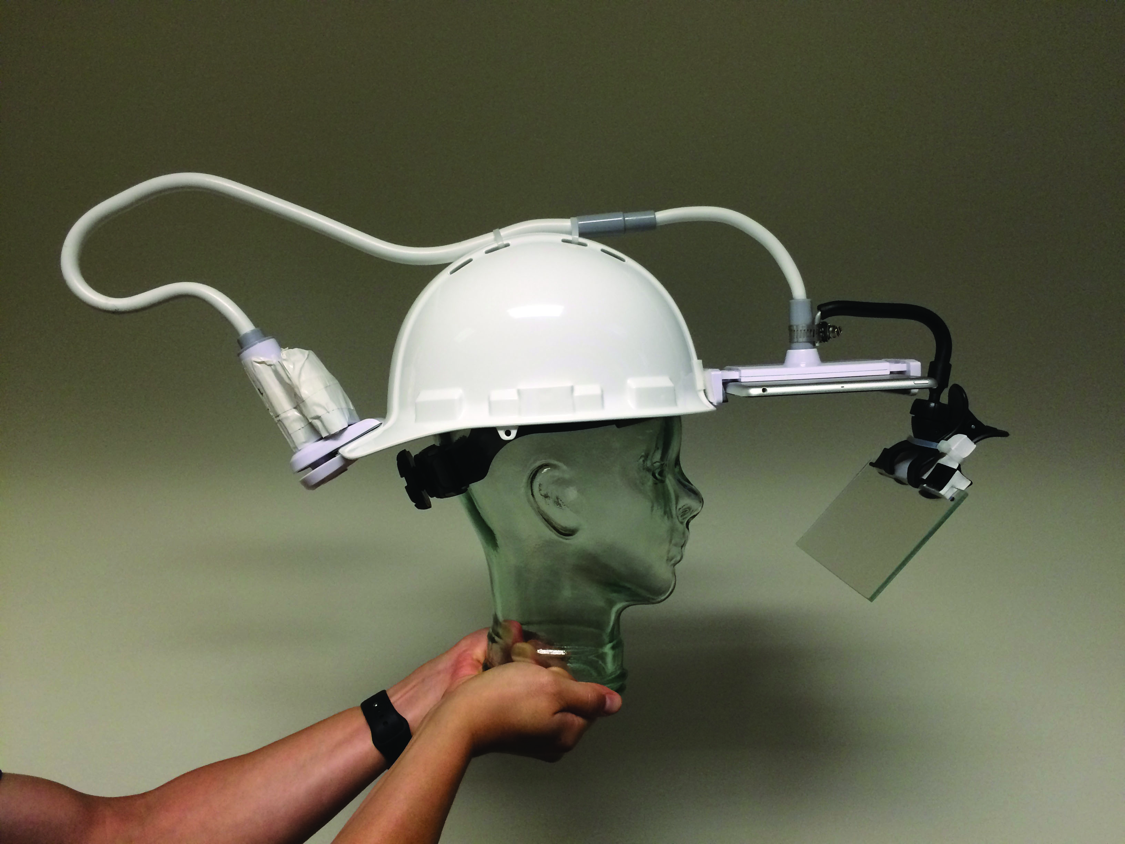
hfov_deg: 61.7
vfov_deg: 48.2
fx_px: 942
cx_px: 562
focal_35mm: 29
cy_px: 422
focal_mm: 4.15
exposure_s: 1/30
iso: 64
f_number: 2.2
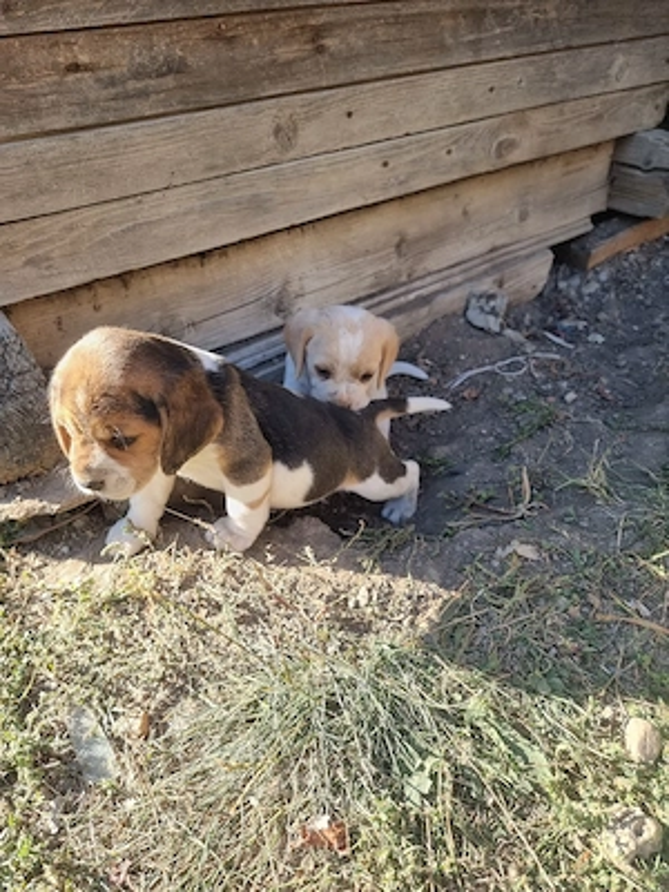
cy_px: 446
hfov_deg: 56.8
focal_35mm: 24
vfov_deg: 71.6
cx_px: 334
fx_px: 618
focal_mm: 6.7
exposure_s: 1/182
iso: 50
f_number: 1.8
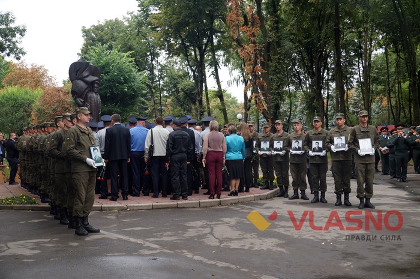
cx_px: 210
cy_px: 140
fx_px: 489
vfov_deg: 31.8
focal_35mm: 42
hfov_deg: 46.4
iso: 100
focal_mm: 28
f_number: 5.6
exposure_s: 1/125
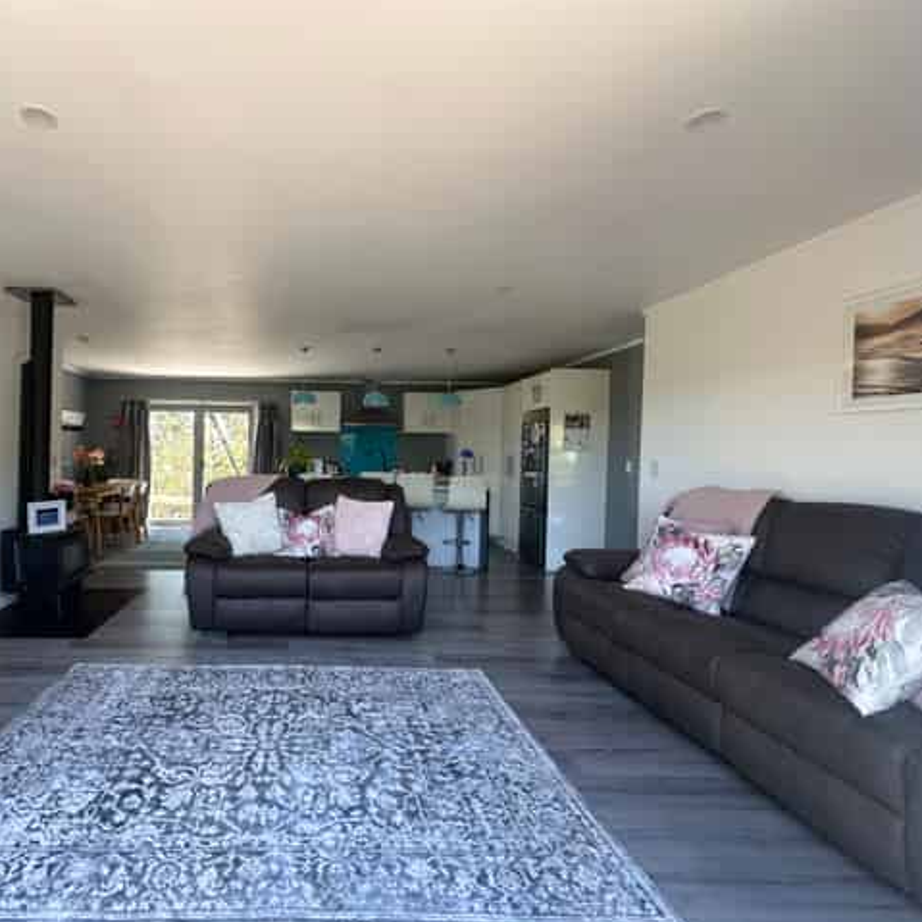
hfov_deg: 81.1
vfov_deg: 84.0
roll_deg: -0.8
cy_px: 469
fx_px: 512
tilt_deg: -0.7
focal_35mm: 17
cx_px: 306
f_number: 2.2
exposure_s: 1/99
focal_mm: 2.22
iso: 125
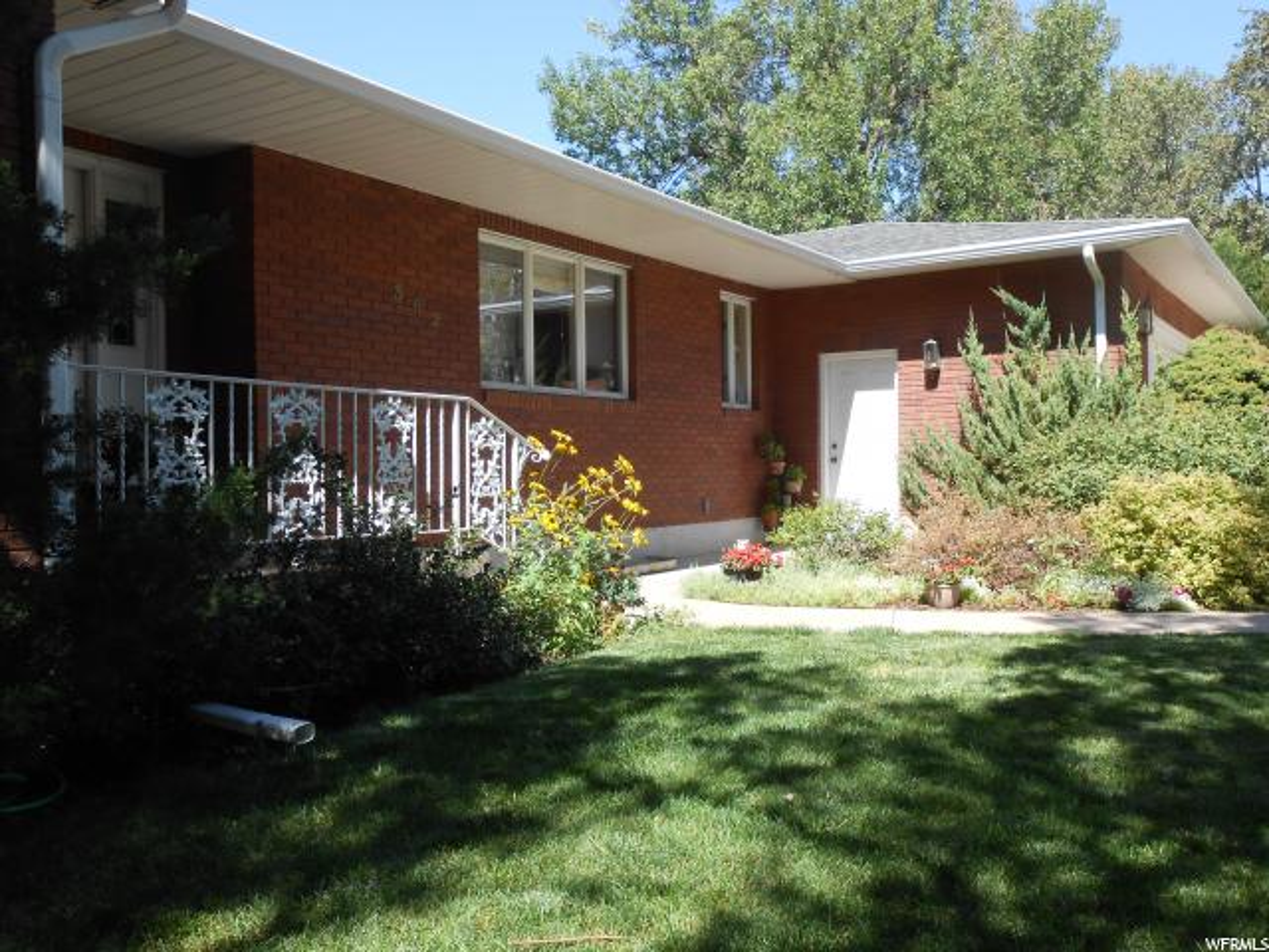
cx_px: 634
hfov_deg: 60.0
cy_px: 476
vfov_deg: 46.8
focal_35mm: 30
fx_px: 1100
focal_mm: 5.3
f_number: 3.8
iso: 80
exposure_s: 1/320
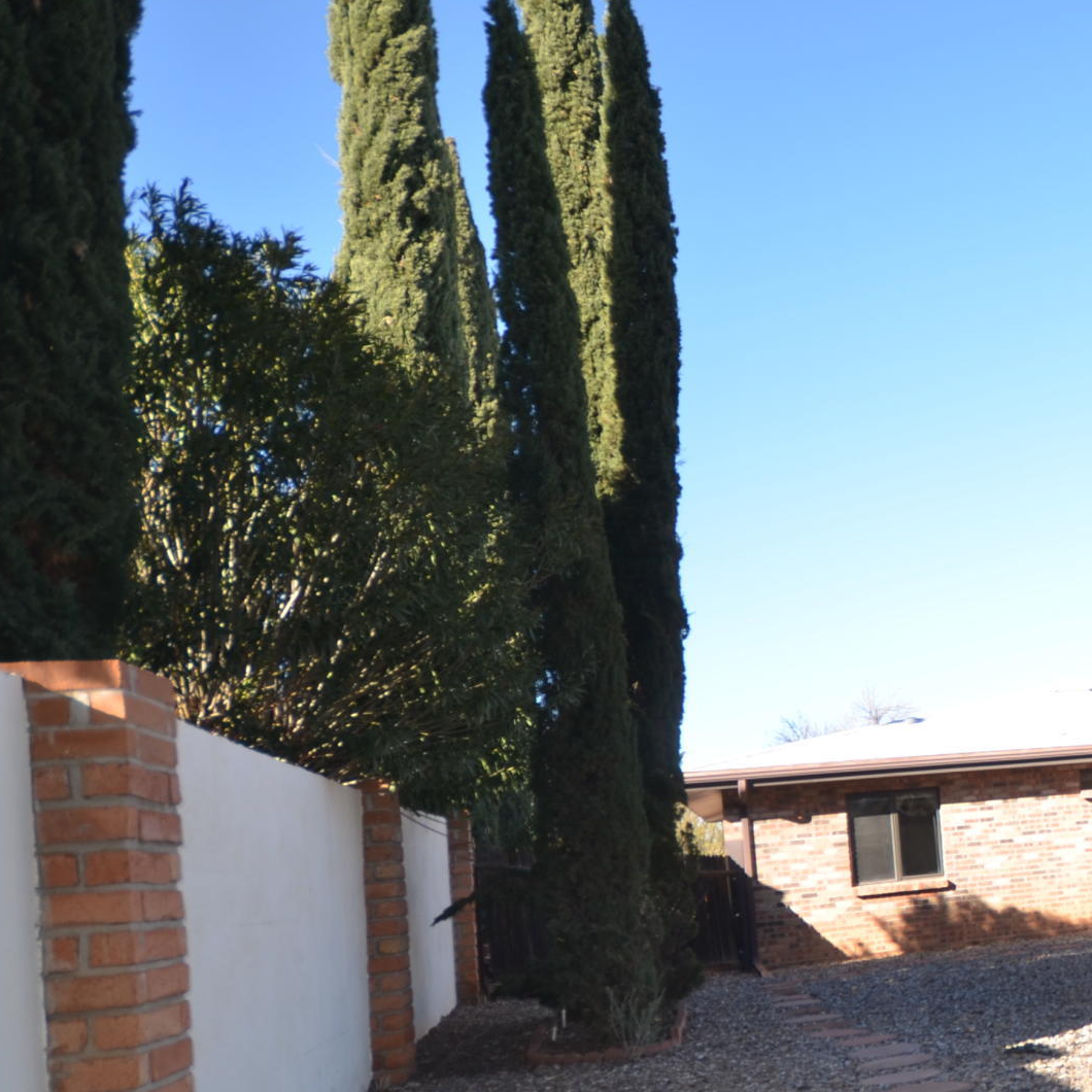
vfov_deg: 45.4
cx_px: 1319
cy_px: 723
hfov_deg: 35.7
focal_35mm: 36
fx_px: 1285
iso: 100
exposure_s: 1/250
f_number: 5
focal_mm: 10
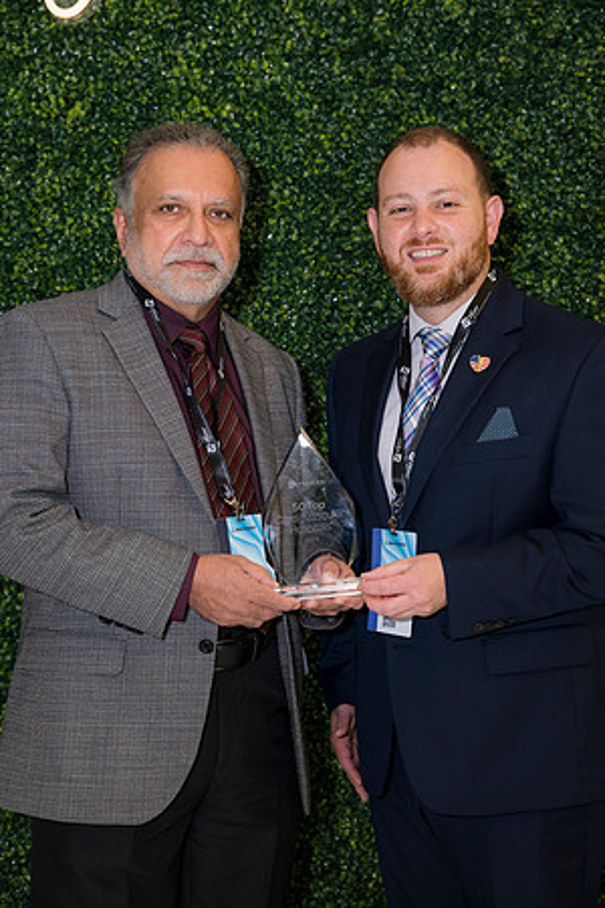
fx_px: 1613
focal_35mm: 64
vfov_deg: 31.4
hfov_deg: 21.2
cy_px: 454
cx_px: 302
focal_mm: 64
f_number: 5
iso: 400
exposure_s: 1/160
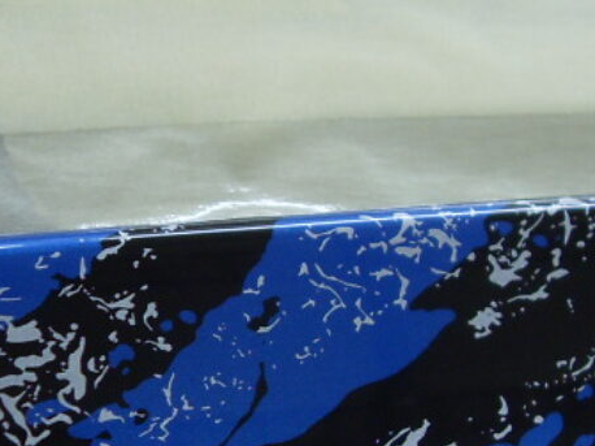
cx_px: 382
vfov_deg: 13.8
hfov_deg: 18.3
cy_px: 350
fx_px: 1838
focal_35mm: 107
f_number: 2.8
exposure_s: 1/45
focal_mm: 6.3
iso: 120
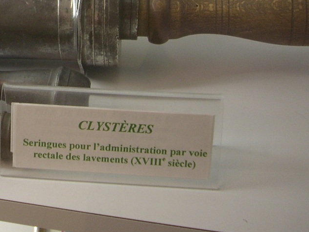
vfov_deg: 16.1
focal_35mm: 90
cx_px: -8
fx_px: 804
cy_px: -2
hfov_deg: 20.9
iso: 64
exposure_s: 1/26.3
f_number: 2.8
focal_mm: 6.2
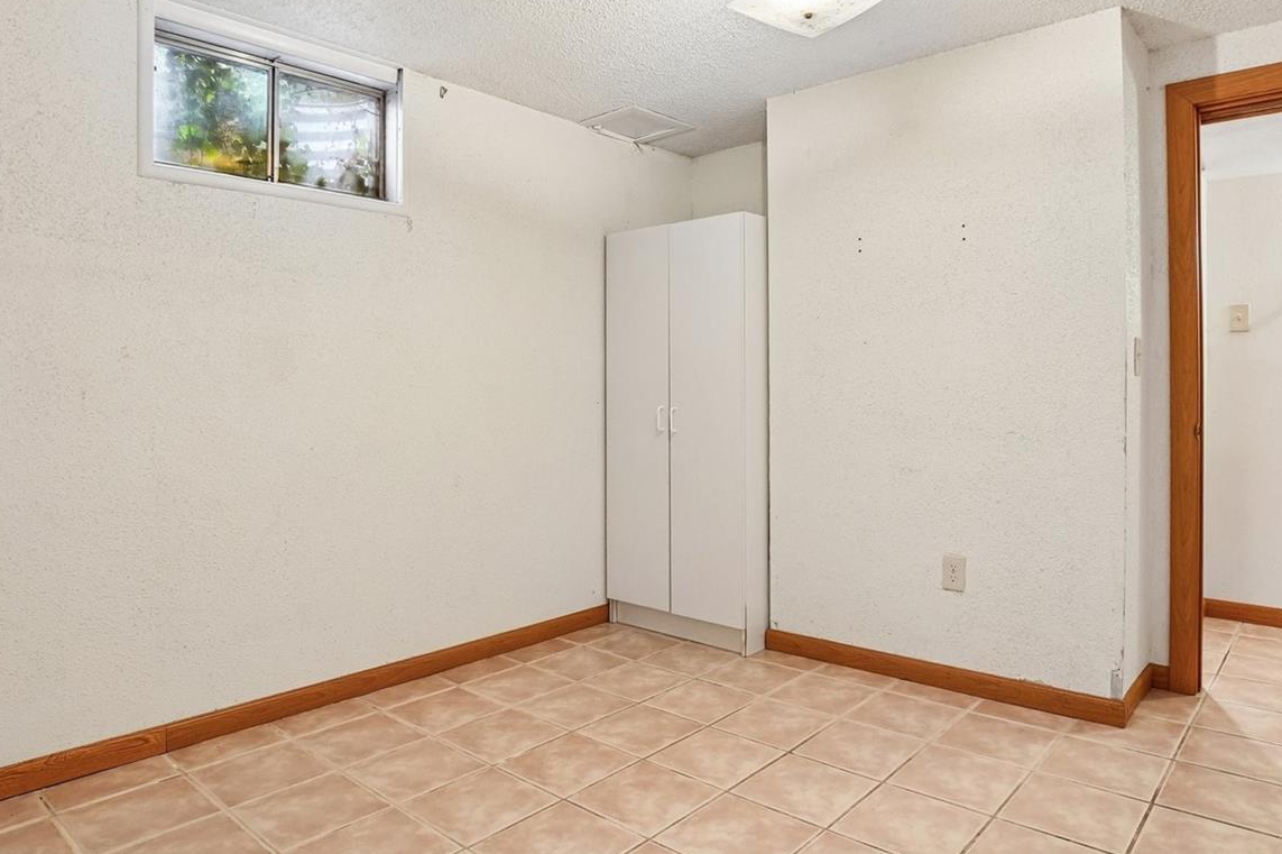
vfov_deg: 59.3
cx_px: 710
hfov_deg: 81.0
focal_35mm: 21
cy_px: 387
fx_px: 747
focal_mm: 10
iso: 400
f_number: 8
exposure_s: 1/5
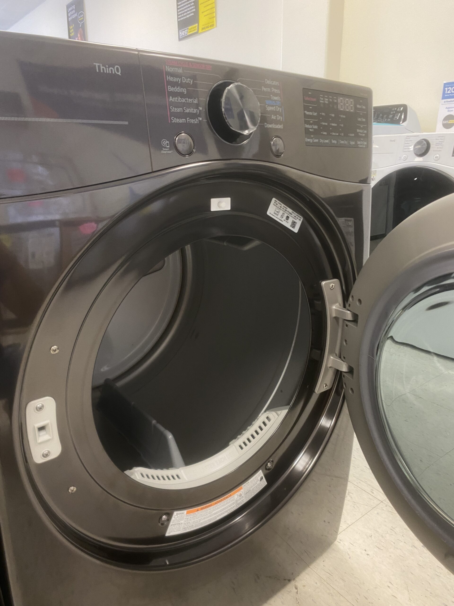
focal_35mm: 26
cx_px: 227
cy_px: 303
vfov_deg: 67.3
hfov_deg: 53.1
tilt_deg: -15.2
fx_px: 455
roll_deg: -0.4
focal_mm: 4.25
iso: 160
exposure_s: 1/44
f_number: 1.8
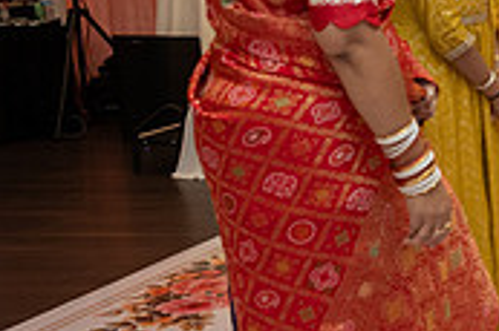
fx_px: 1288
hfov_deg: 18.4
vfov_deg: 14.7
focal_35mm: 93
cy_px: 160
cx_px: 831
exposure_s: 1/160
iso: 1250
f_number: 4
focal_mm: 27.5
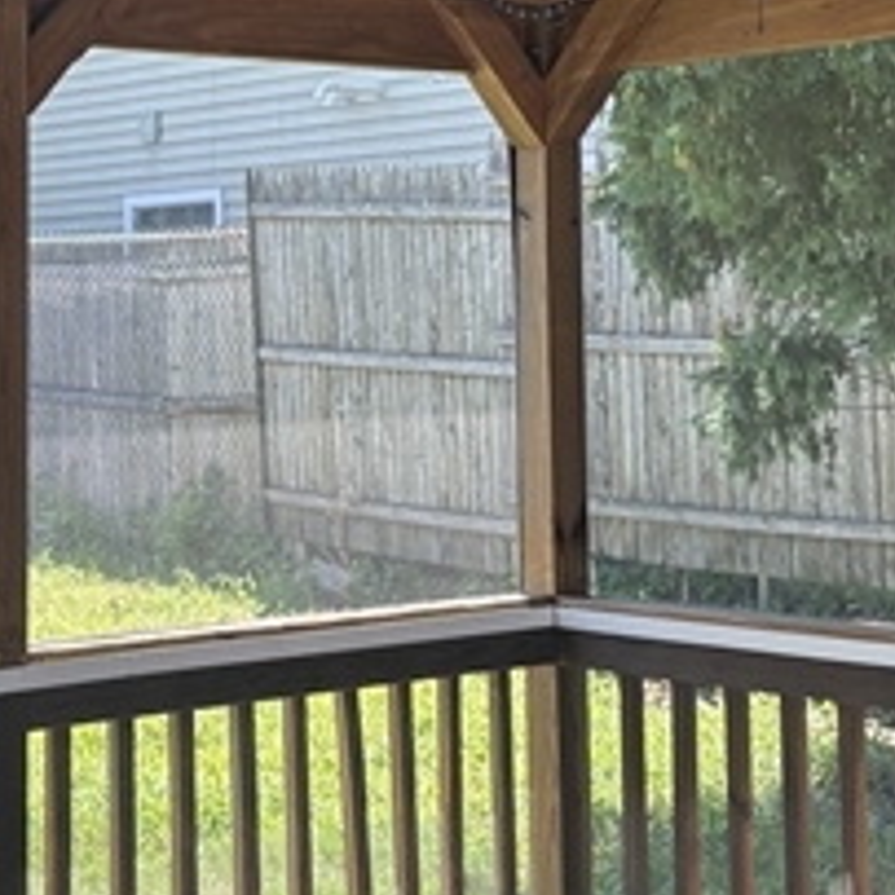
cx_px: 278
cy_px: 101
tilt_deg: +6.5
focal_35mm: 87
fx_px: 2545
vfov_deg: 19.6
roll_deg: +1.3
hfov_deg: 19.9
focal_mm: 5.96
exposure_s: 1/241
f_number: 1.6
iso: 40
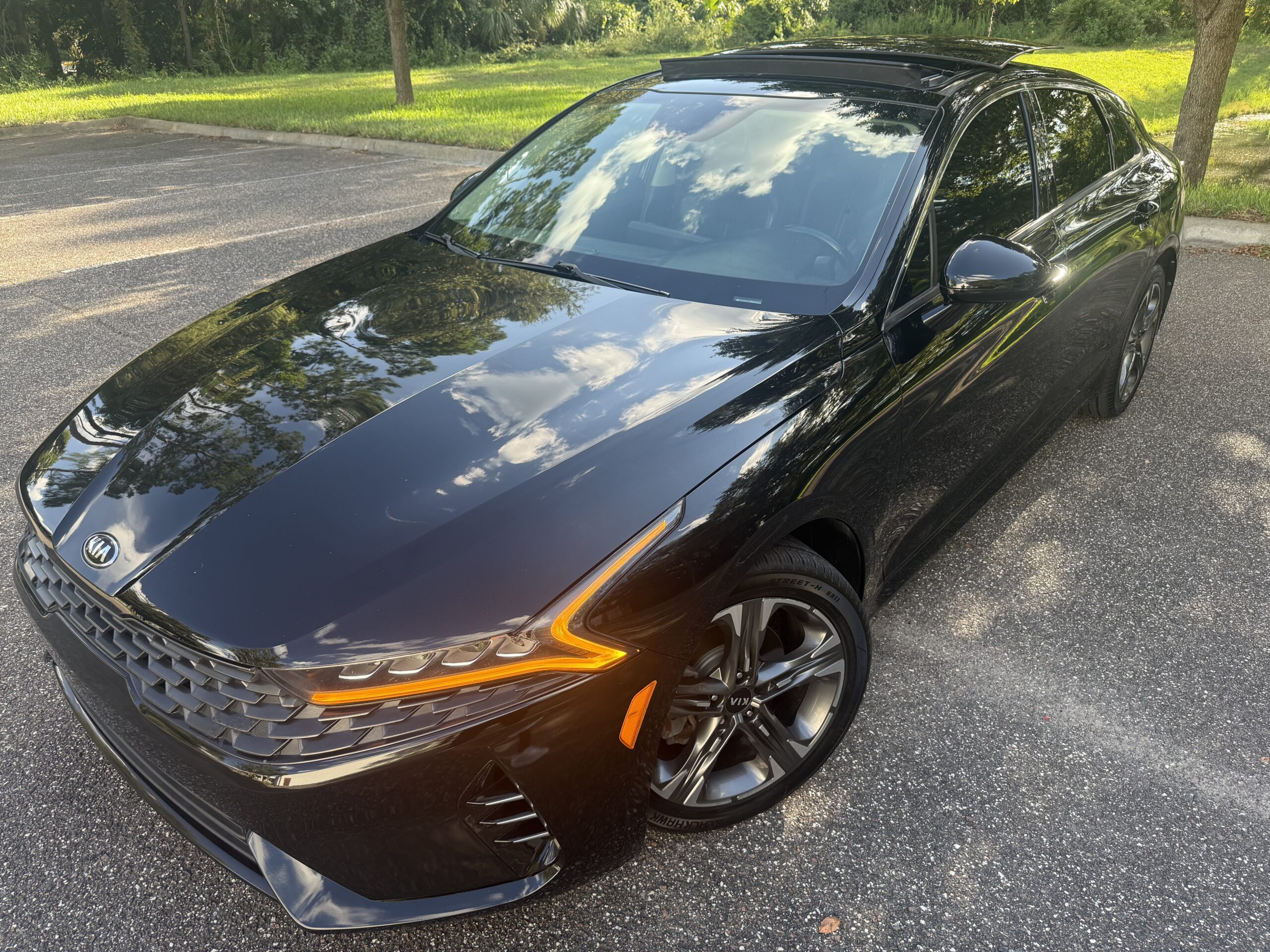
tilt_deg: -25.4
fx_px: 881
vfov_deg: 56.8
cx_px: 635
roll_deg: +0.9
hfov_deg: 71.6
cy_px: 476
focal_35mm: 24
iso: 100
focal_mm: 6.76
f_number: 1.78
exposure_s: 1/456
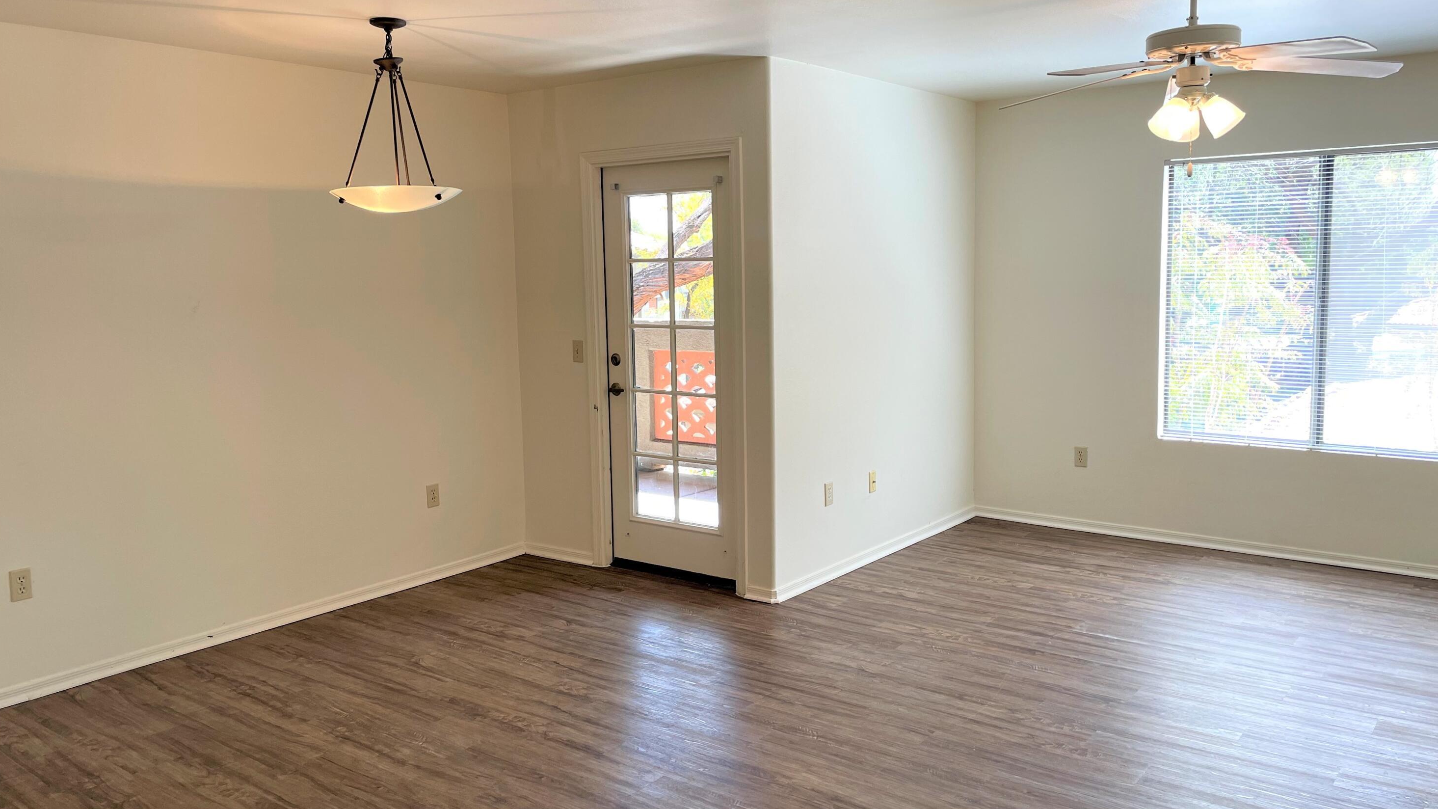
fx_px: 1106
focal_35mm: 29
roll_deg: +1.7
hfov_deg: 66.1
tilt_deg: -4.9
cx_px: 729
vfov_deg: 40.2
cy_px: 378
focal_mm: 4.2
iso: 50
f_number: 1.6
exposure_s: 1/120
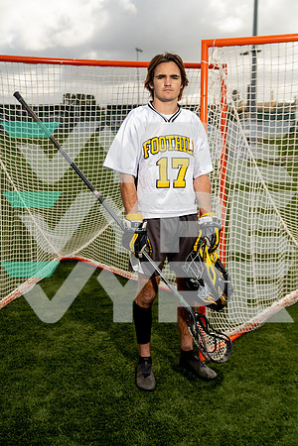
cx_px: 149
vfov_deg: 45.4
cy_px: 223
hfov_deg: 31.2
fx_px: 534
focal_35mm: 43
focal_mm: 43
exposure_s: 1/250
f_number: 4
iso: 200
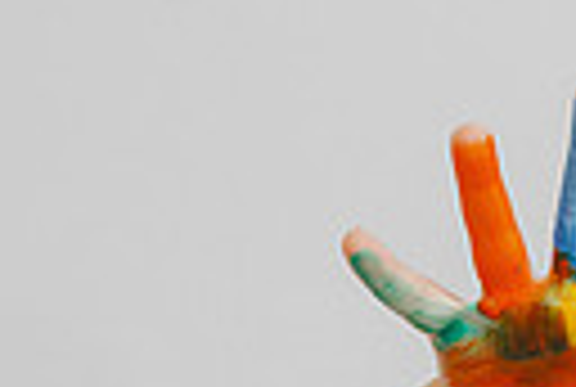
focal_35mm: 280
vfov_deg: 4.9
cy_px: 466
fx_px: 4490
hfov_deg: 7.2
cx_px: 1017
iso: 1250
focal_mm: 62
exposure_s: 1/200
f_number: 5.6
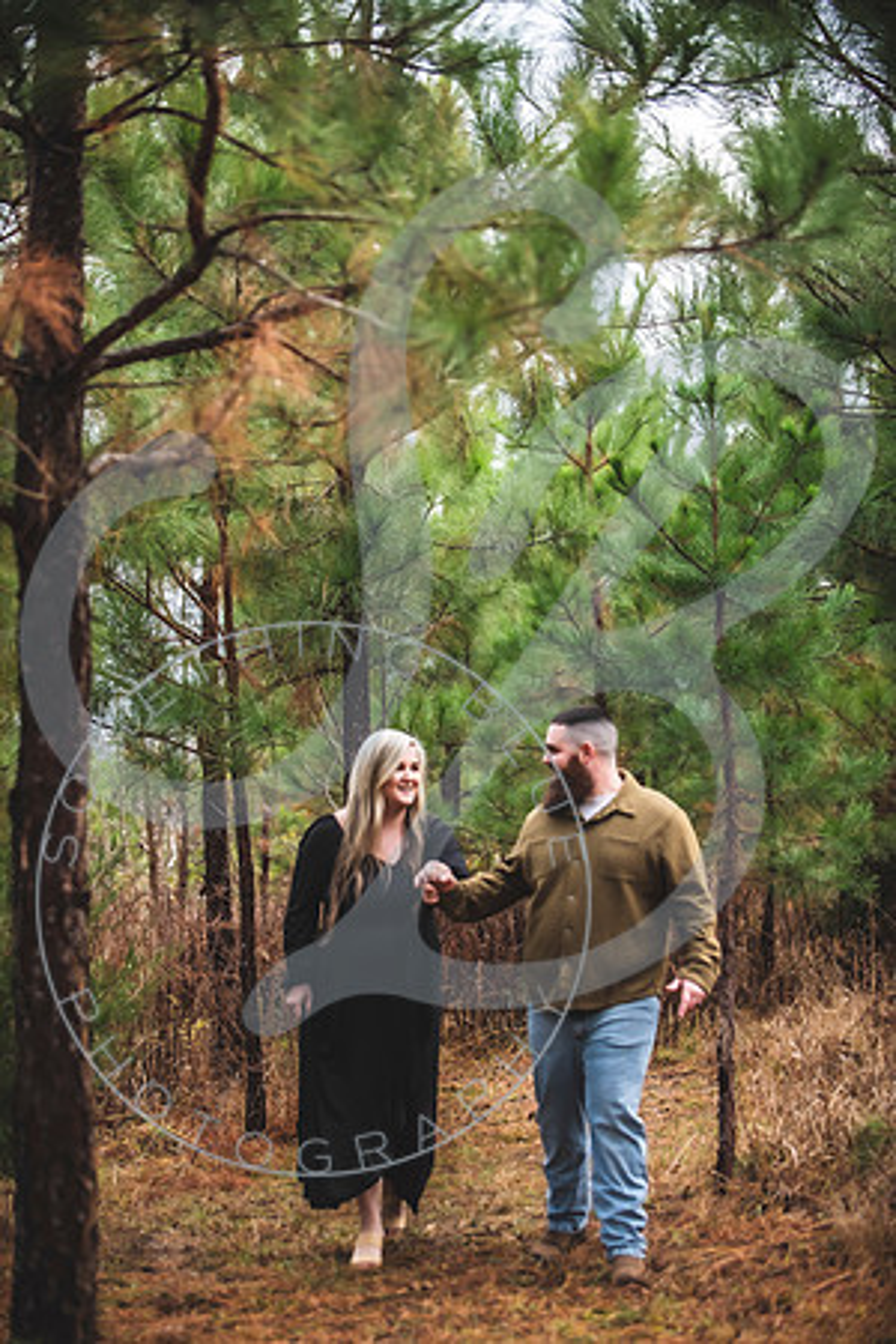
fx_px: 3210
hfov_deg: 15.9
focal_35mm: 86
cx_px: 448
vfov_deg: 23.6
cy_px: 672
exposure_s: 1/250
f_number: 2.8
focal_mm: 86
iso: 500
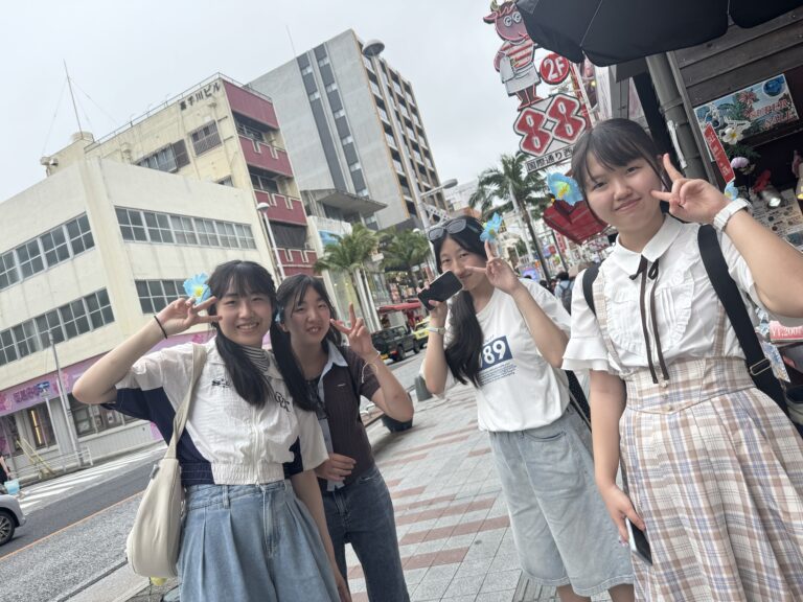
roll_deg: +16.7
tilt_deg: +7.0
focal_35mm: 24
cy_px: 301
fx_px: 557
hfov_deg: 71.6
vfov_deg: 56.8
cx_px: 402
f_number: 1.78
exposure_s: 1/2105
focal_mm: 6.76
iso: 80
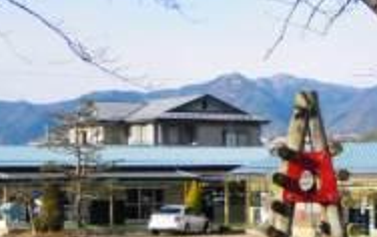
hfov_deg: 17.6
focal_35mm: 116
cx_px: 353
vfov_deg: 11.2
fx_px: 1193
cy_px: 239
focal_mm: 8.3
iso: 100
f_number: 6.8
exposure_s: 1/200
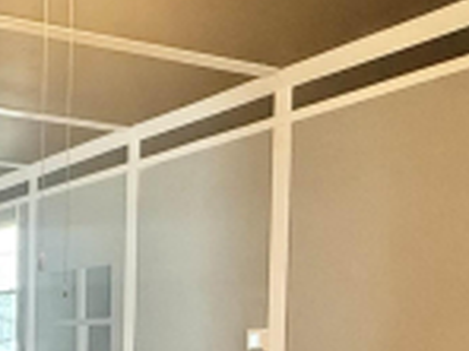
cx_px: -62
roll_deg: -1.3
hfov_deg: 27.7
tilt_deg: -1.7
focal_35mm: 63
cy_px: 373
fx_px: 854
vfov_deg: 22.2
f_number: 2.2
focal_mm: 2.22
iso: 640
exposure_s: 1/120
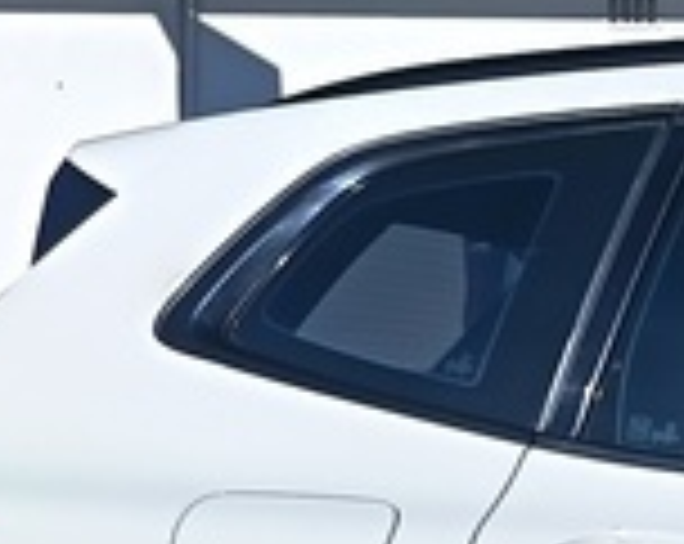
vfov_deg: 9.6
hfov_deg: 10.1
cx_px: 1809
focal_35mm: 158
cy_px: 724
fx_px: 3192
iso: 100
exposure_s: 1/1479
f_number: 1.75
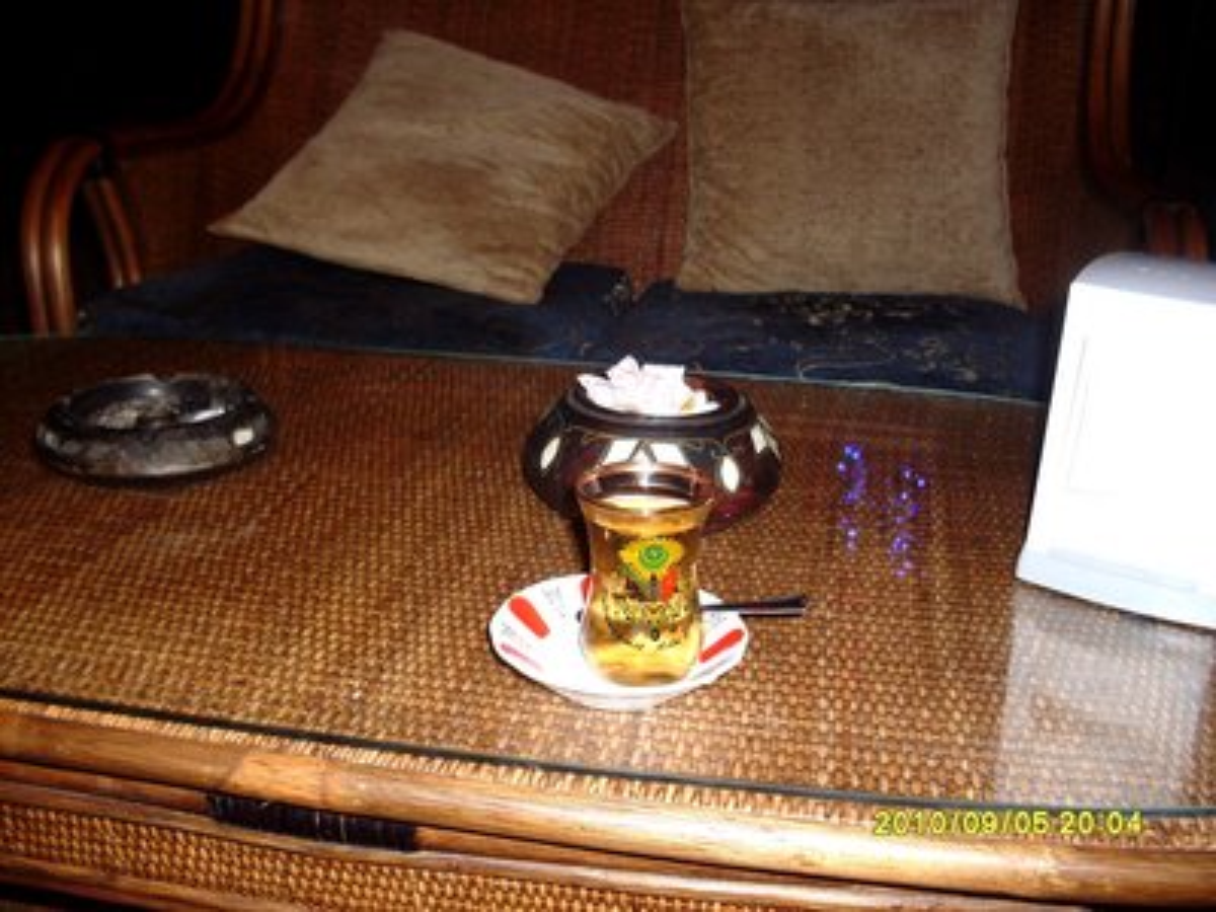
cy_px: 456
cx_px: 608
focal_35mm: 38
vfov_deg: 37.7
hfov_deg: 49.0
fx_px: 1335
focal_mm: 6.3
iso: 100
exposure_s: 1/45
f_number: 2.8
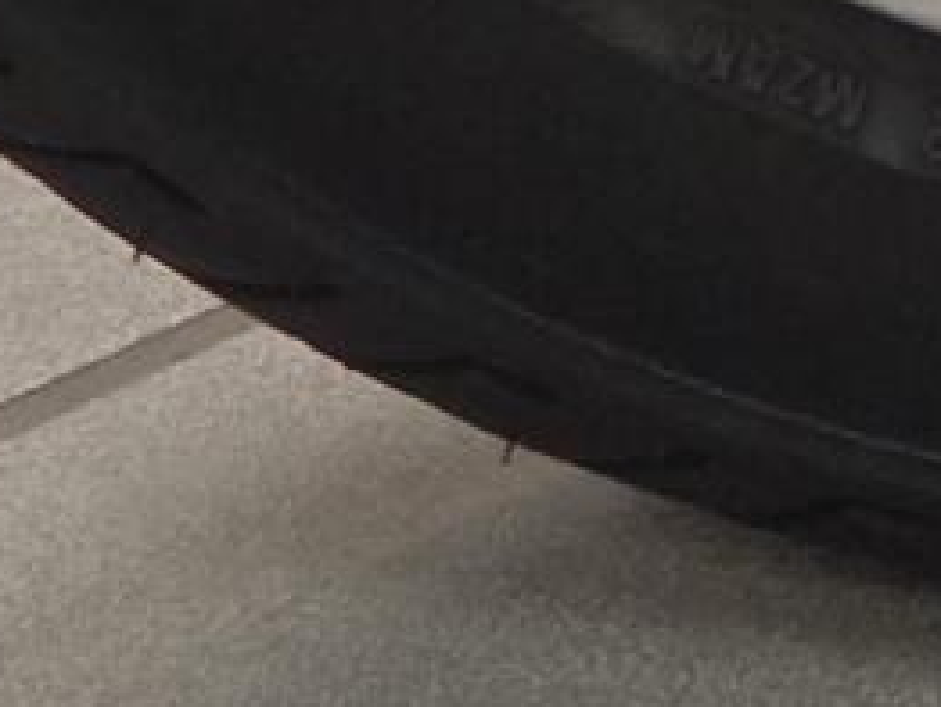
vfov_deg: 2.8
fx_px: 14312
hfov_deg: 3.7
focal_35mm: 526
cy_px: -1848
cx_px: 1699
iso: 320
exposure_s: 1/120
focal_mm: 7
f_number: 2.4
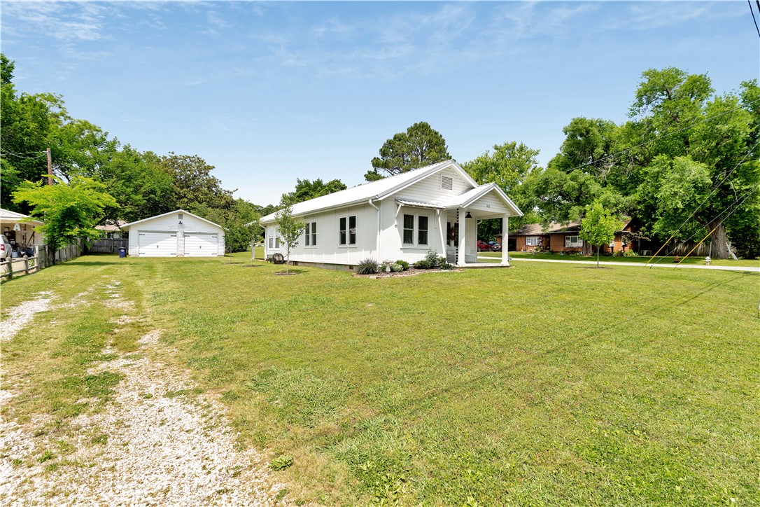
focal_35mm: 16
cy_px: 254
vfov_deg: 73.7
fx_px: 338
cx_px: 380
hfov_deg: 96.7
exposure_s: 1/125
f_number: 5.6
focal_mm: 16
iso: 100
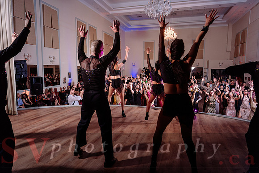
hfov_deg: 72.7
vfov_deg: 52.3
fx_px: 176
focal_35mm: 24
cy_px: 86
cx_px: 130
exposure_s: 1/160
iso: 500
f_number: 2.8
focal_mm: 24
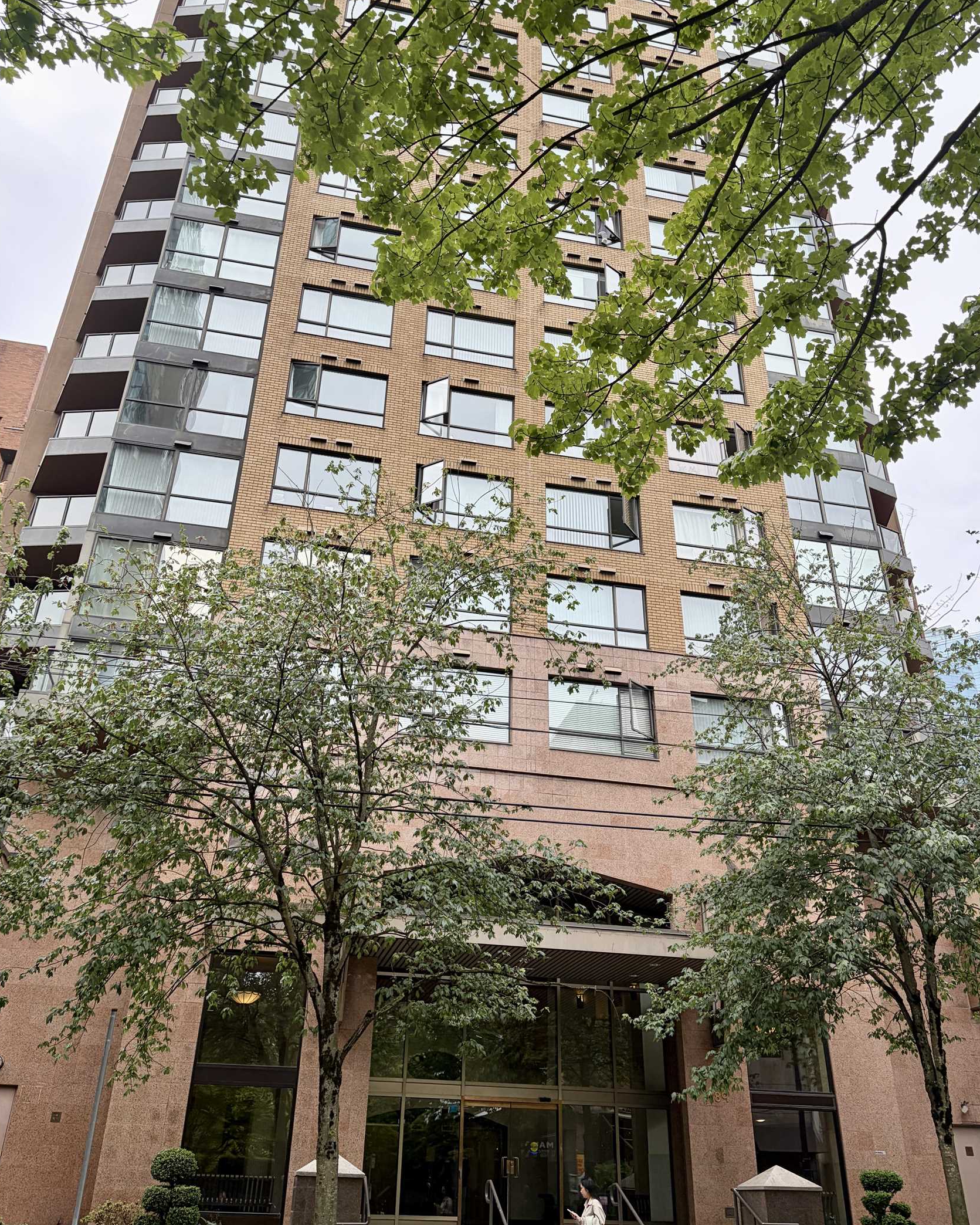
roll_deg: -0.4
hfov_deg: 51.5
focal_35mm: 28
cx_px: 489
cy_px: 550
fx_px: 1015
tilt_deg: +32.5
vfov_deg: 62.1
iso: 64
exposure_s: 1/1064
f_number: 1.6
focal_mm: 5.96
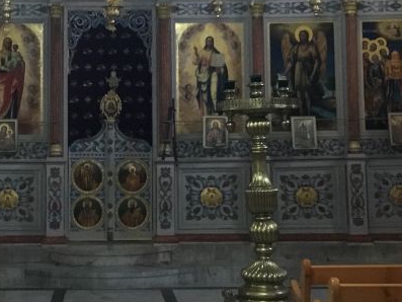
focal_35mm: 78
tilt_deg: +3.7
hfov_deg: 24.8
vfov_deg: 18.8
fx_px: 906
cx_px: 107
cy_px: 75
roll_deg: +1.0
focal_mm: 3.3
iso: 250
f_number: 2.4
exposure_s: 1/33
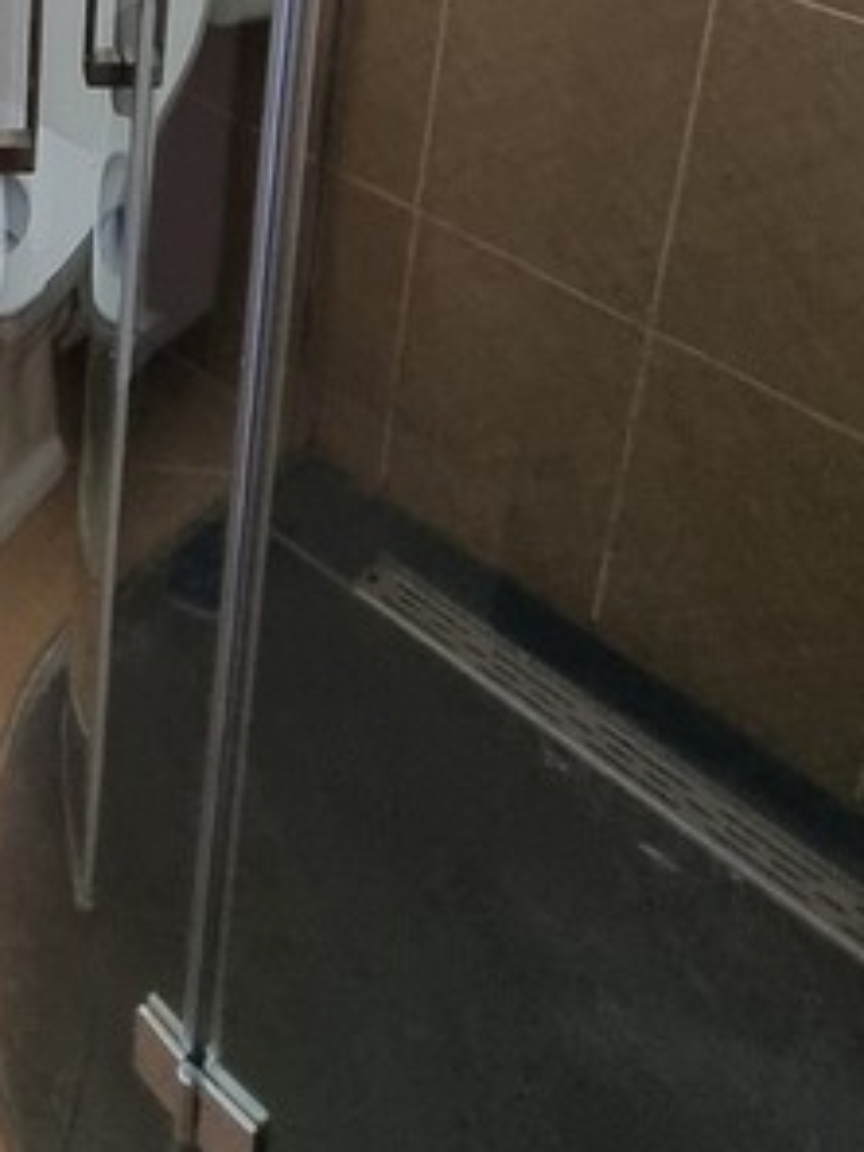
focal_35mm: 45
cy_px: -335
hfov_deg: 26.6
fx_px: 1498
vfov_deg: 32.2
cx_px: -296
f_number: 2.2
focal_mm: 2.2
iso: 320
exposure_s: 1/33
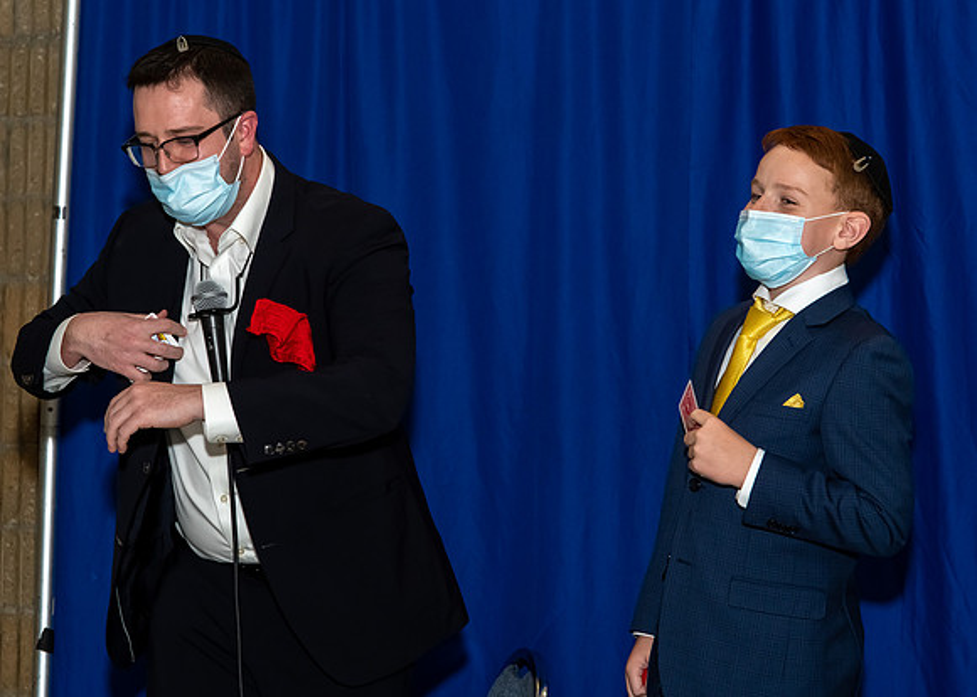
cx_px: 542
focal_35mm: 91
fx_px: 2525
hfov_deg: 21.9
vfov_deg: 15.7
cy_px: 309
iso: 640
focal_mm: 52
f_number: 7.1
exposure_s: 1/250
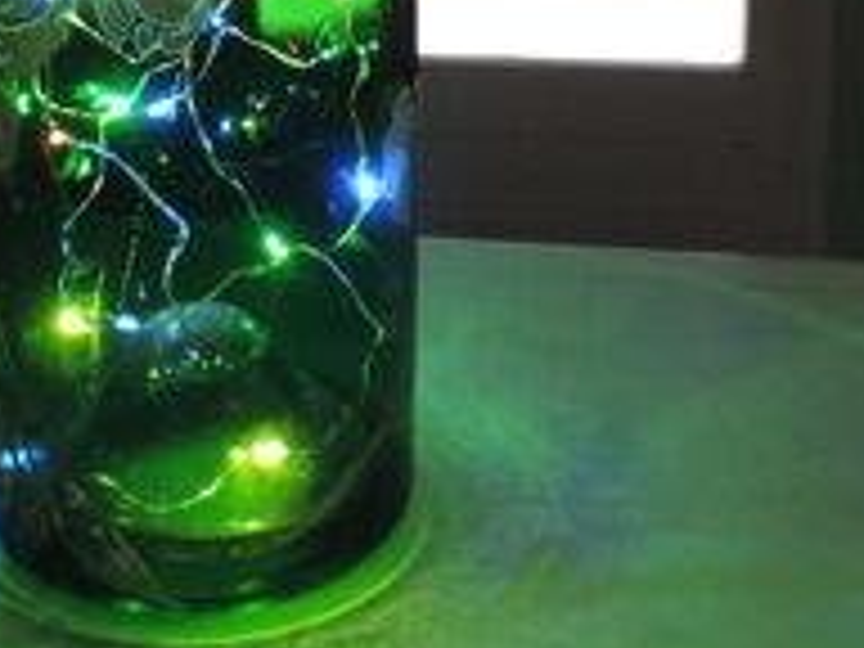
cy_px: -117
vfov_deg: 22.6
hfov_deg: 31.9
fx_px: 1498
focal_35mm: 60
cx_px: 288
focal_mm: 4.3
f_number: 3
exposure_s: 1/5
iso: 800
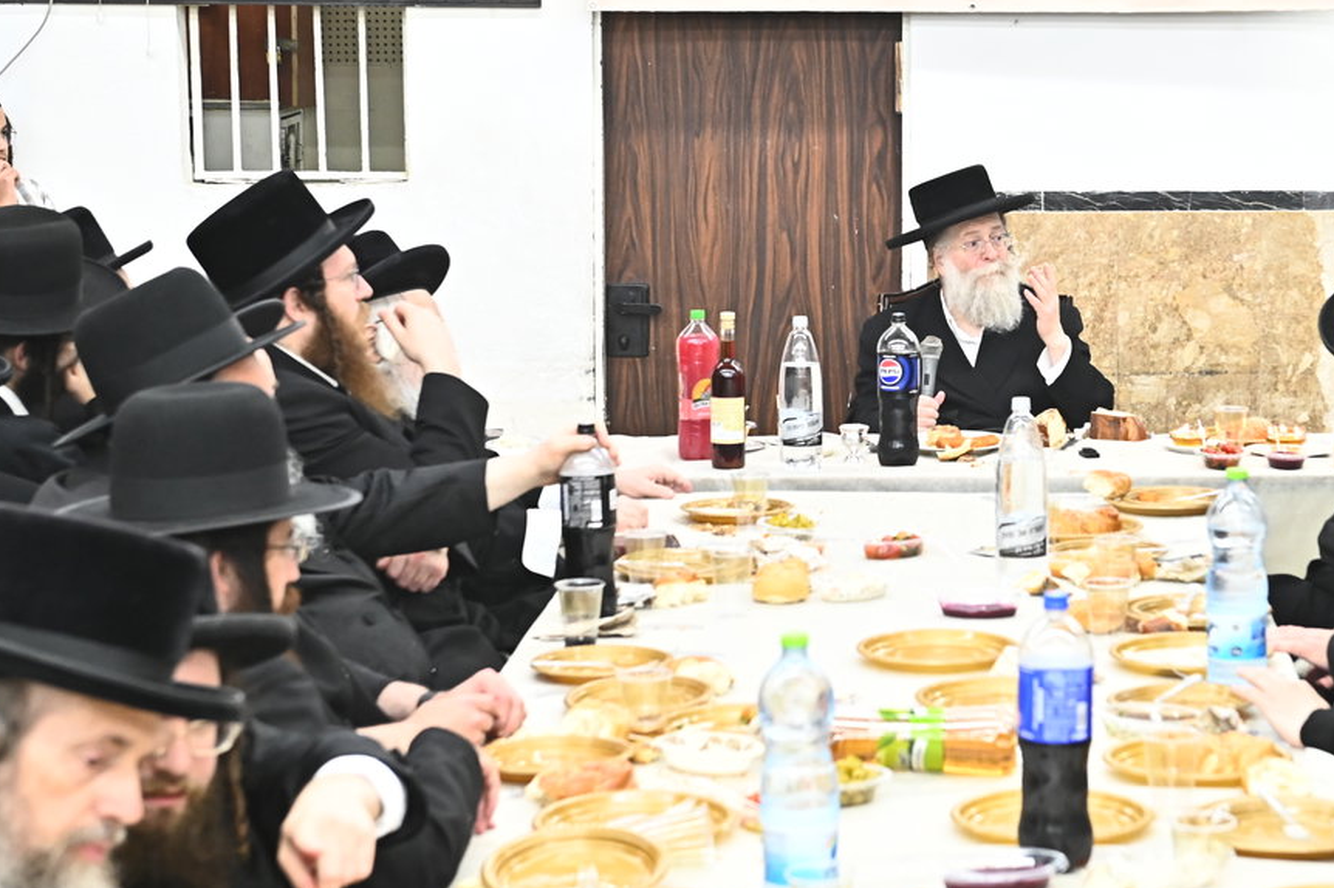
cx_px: 939
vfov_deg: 15.0
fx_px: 3371
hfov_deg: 22.3
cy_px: 307
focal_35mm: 91
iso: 3200
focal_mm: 56
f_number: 4.5
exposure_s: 1/200
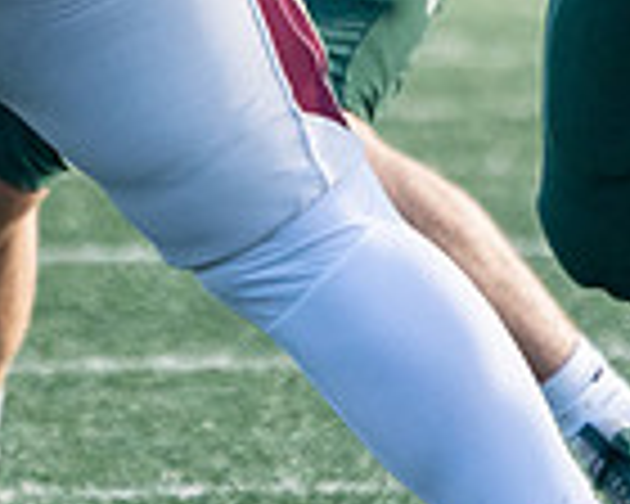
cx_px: 269
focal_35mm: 2715
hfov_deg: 0.7
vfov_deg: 0.6
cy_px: -641
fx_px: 50623
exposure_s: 1/1250
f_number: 8
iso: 1250
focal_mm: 462
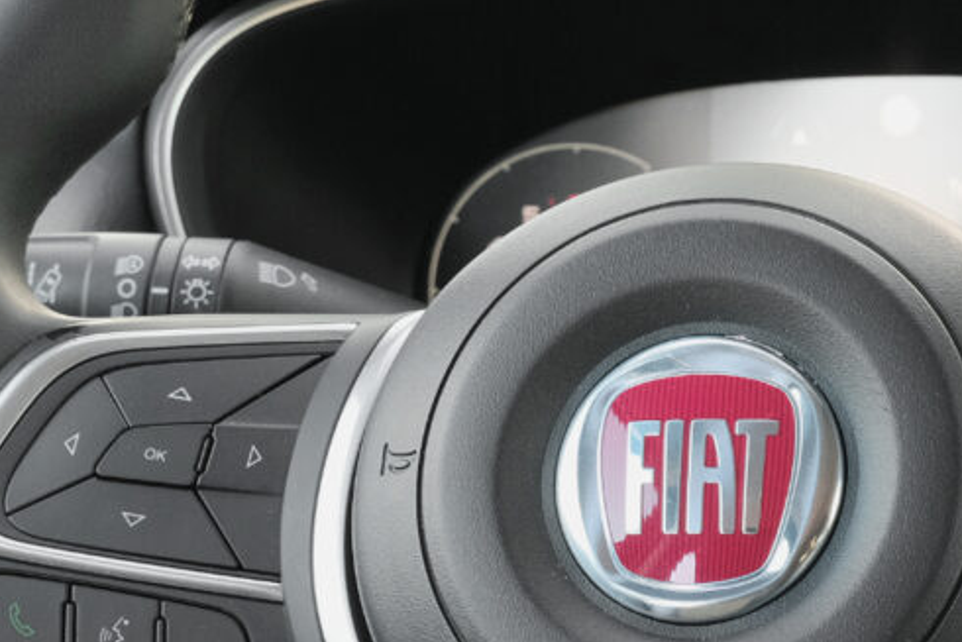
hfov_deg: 14.4
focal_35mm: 142
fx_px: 3795
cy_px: 639
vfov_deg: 9.6
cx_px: 628
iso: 2000
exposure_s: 1/30
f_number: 9
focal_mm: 45
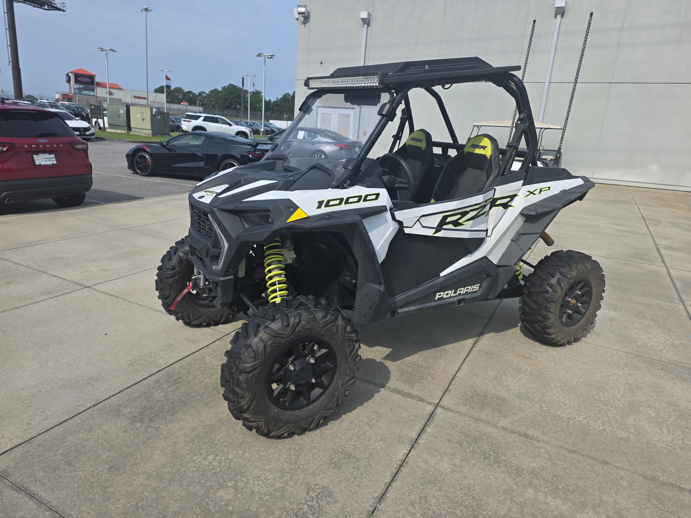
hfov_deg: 73.9
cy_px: 259
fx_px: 459
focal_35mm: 23
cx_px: 346
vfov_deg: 58.9
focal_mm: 6.25
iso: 80
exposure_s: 1/6150
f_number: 1.7
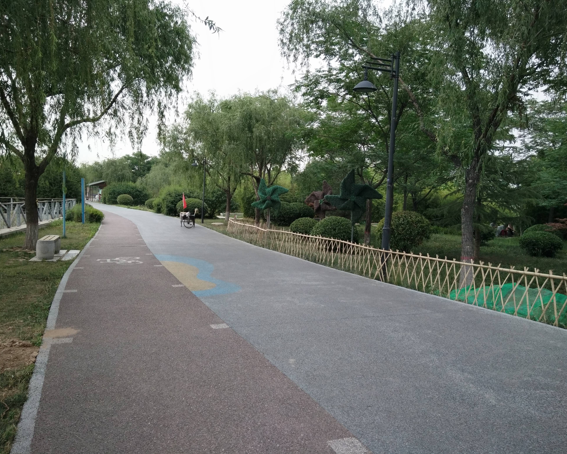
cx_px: 270
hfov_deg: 75.0
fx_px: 369
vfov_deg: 63.1
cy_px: 226
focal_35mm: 22
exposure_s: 1/521
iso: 50
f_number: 2.2
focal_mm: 3.66
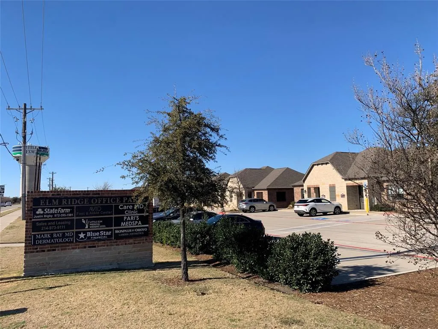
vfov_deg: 53.1
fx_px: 329
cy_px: 164
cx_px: 219
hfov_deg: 67.3
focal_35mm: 26
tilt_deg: +5.9
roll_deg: +1.3
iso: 25
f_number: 1.8
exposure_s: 1/2033
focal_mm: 4.25
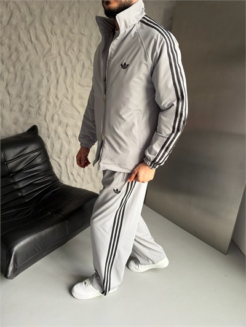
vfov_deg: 71.6
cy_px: 164
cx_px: 123
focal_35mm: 24
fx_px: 227
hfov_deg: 56.8
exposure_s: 1/174
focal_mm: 6.93
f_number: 1.8
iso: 500
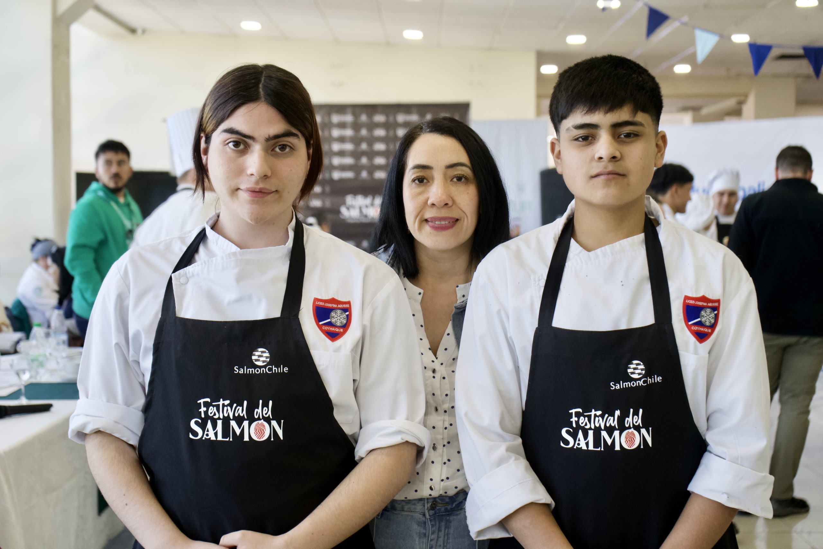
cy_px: 274
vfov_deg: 26.5
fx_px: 1166
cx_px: 412
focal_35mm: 51
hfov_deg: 38.9
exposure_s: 1/160
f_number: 5
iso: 1600
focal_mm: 51
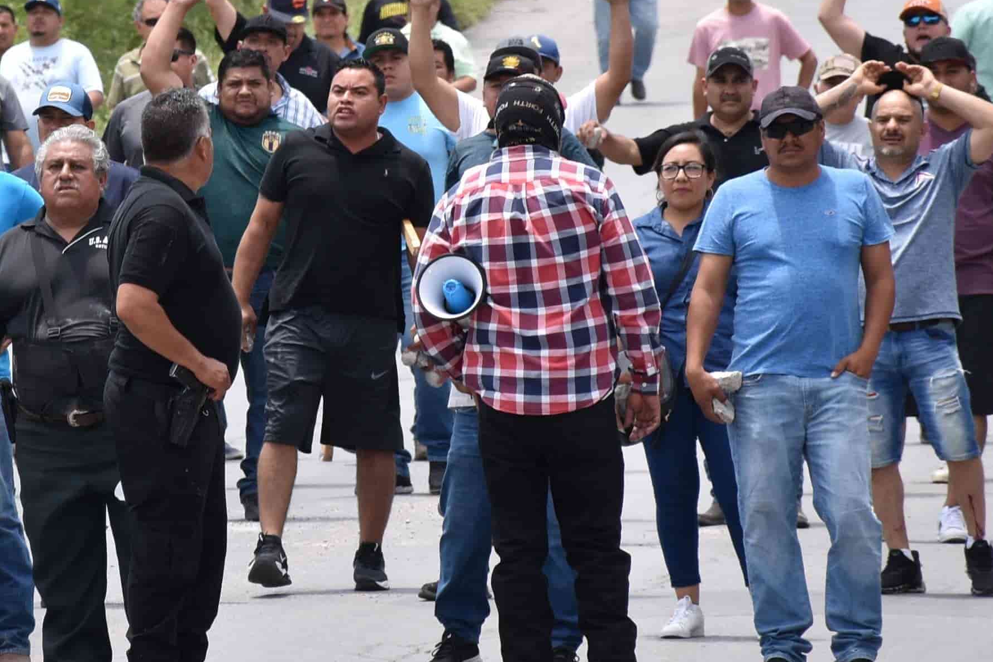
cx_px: 218
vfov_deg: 2.6
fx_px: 14648
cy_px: 197
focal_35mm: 531
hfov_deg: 3.9
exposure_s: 1/500
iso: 200
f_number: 7.1
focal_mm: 140
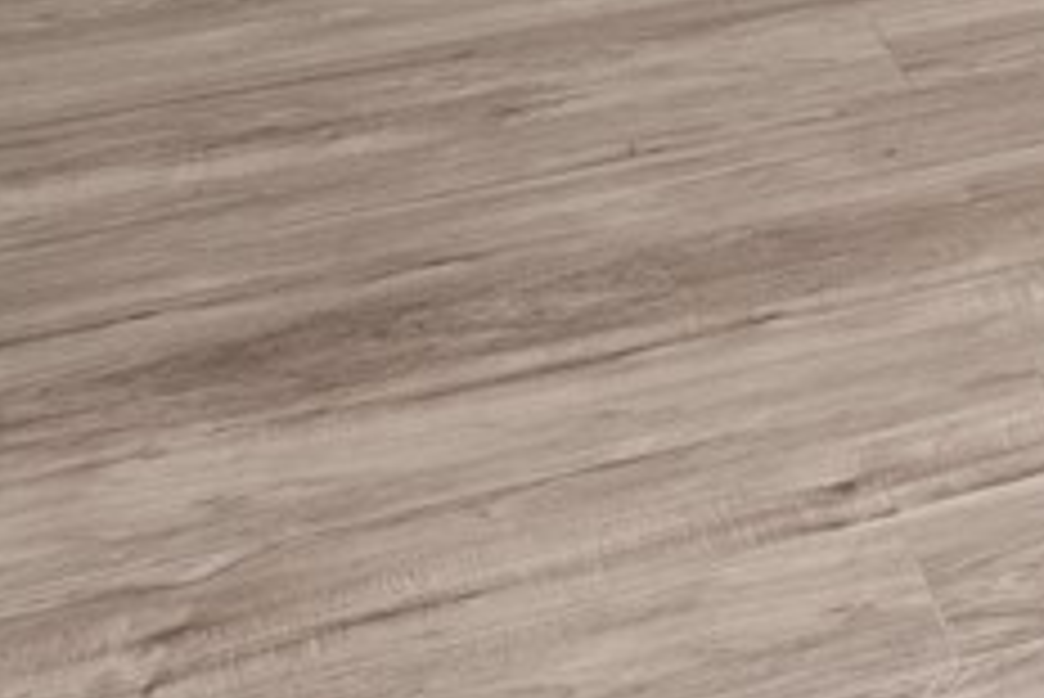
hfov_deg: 13.5
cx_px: 2405
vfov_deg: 9.5
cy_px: -1295
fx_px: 3395
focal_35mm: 117
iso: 400
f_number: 9
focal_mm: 16
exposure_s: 1/13
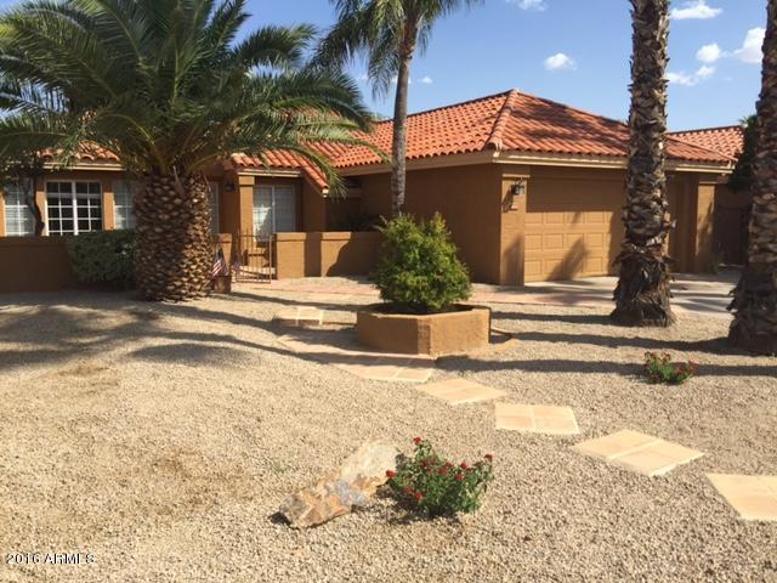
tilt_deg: -6.2
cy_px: 292
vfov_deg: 48.2
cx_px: 388
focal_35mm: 29
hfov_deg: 61.7
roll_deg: -0.7
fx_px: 651
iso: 32
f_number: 2.2
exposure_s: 1/1721
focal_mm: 4.15
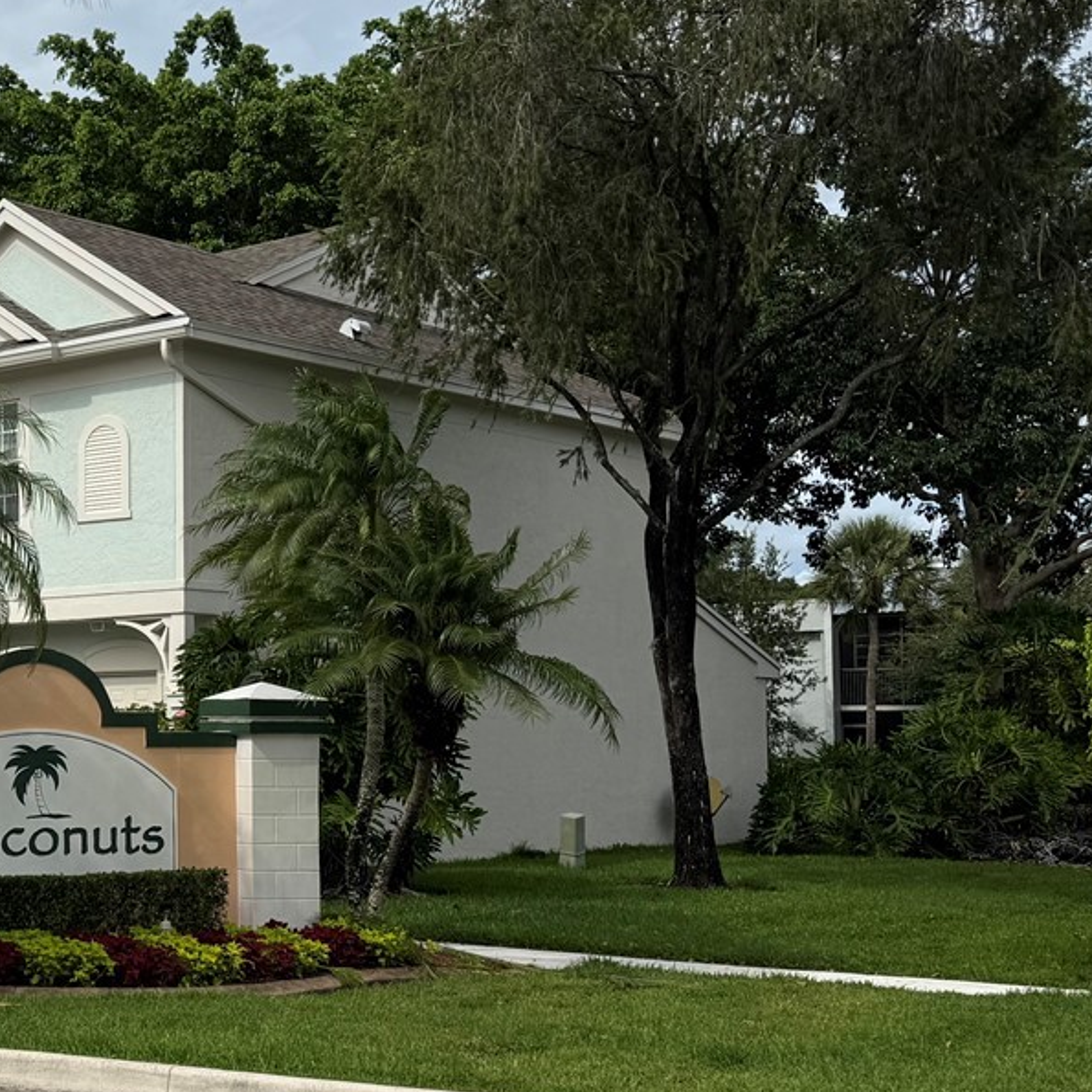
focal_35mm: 57
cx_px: -125
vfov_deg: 30.0
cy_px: 617
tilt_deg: +3.4
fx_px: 2034
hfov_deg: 27.4
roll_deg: +0.3
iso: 80
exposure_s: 1/5814
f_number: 1.78
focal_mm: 6.76
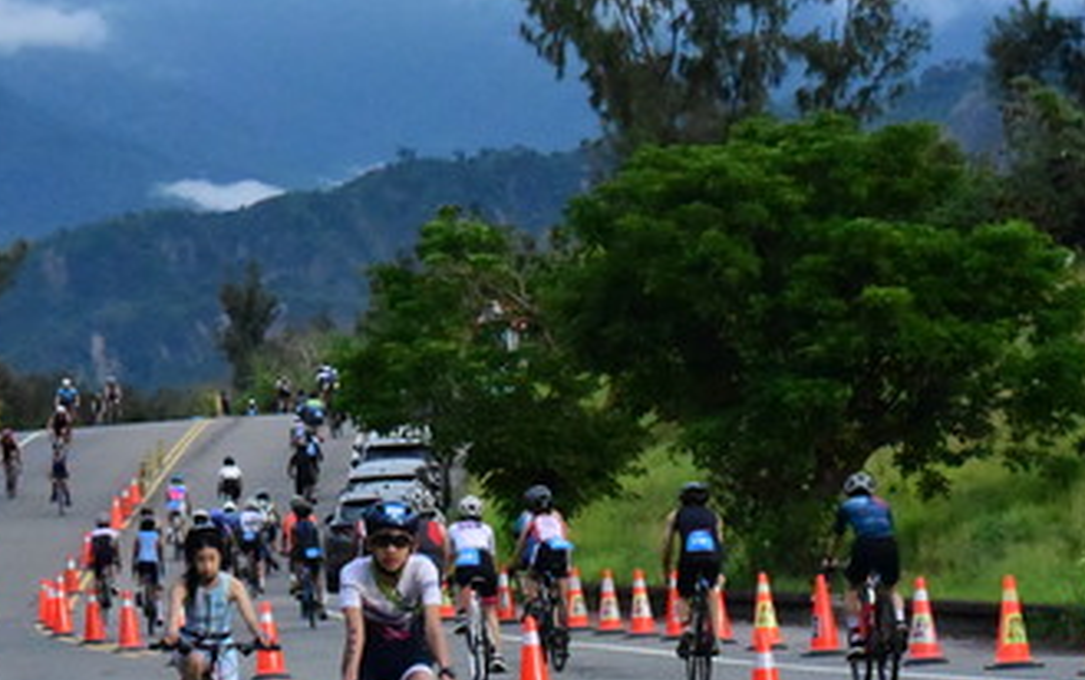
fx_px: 7870
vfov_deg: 4.9
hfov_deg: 7.9
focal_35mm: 266
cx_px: 389
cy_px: 589
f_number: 14
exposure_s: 1/3200
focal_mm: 110
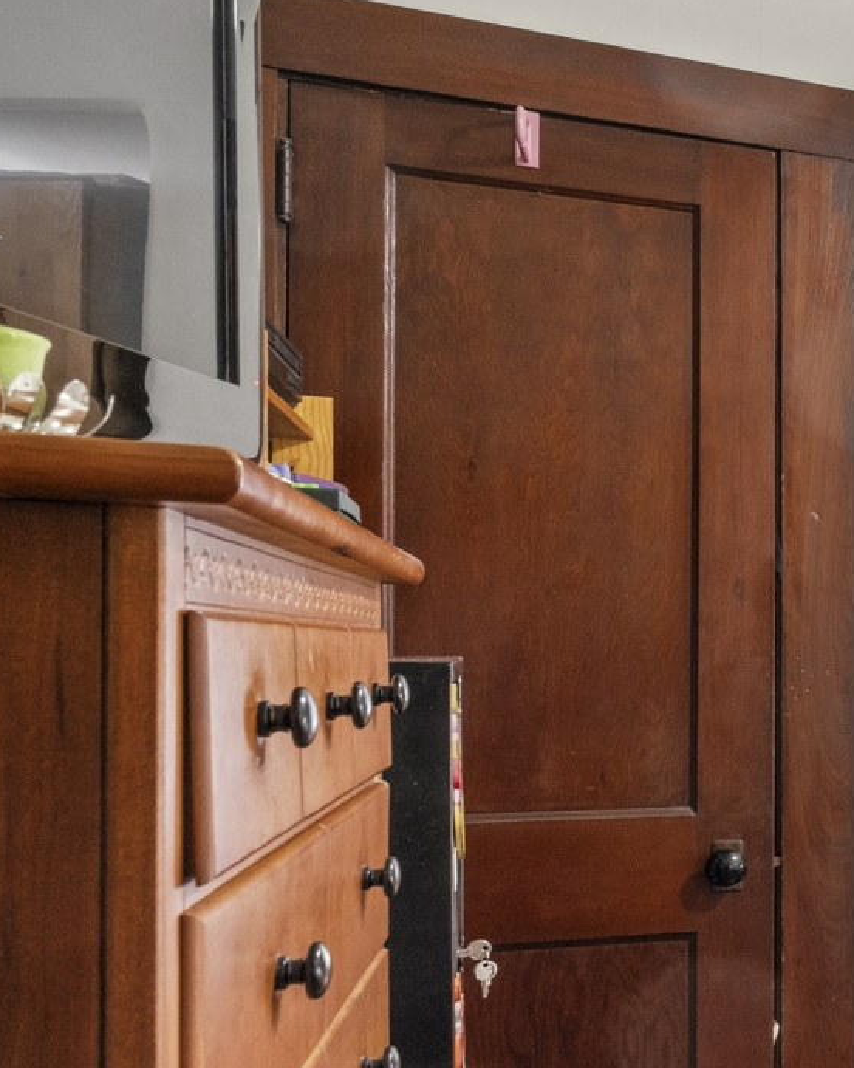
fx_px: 1611
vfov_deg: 36.5
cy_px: 663
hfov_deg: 19.2
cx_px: 1671
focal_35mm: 51
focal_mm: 15
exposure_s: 1/1.25
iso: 320
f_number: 9
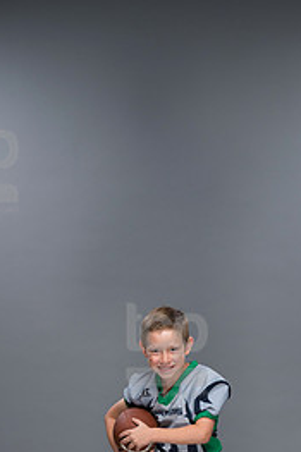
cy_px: 351
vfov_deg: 14.9
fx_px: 1720
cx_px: 167
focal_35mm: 137
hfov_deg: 10.0
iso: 320
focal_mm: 80
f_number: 6.3
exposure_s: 1/250
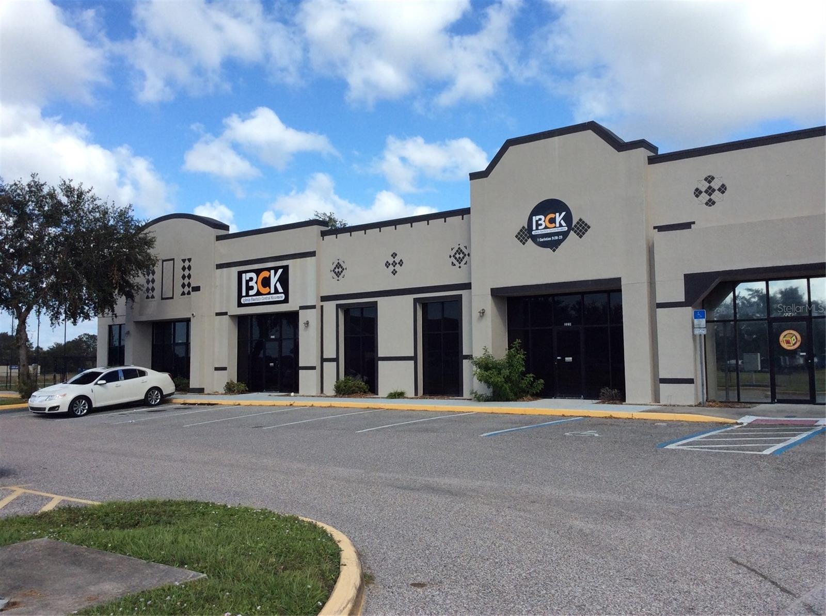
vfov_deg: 44.0
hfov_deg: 56.9
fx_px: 762
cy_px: 308
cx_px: 413
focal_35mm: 32
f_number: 2.4
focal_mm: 3.3
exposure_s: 1/1362
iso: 32
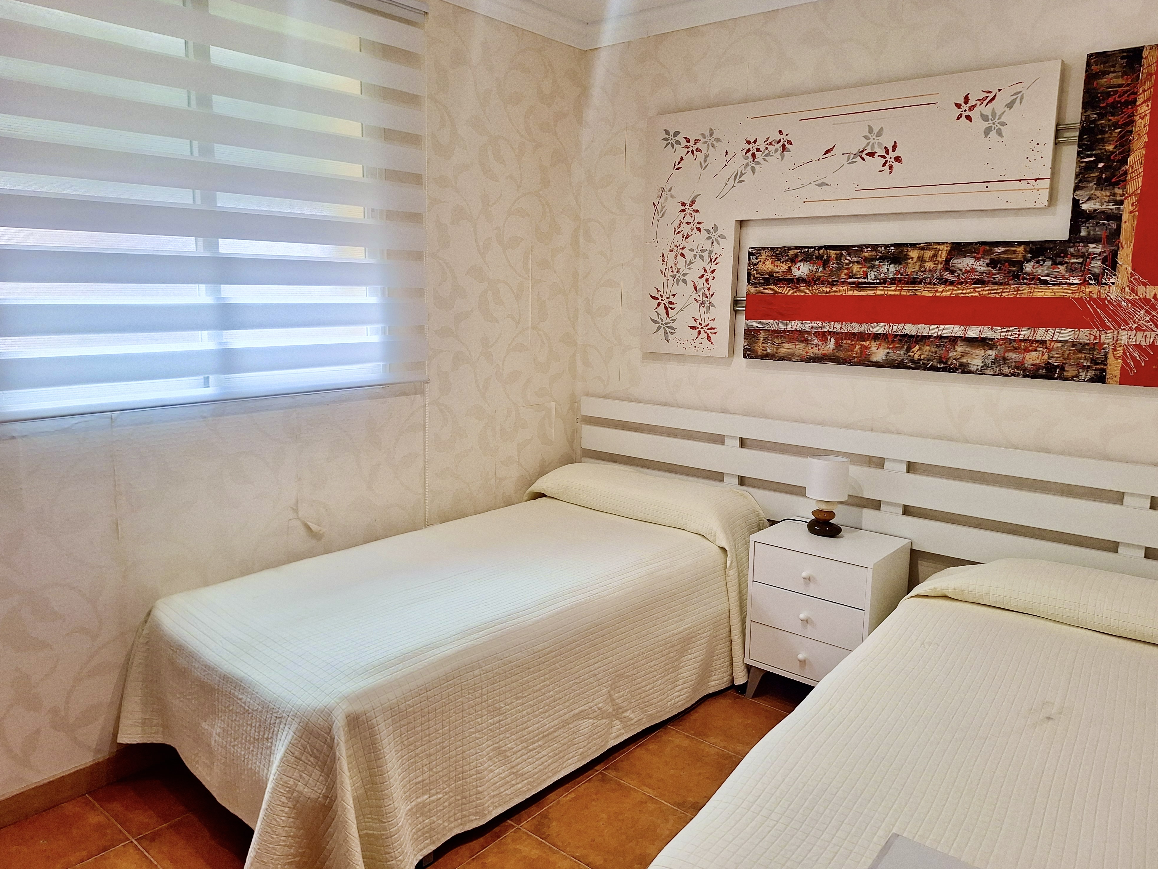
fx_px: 803
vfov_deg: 56.8
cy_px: 417
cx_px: 579
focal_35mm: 24
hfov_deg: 71.6
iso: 80
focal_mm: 5.54
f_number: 1.8
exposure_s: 1/50
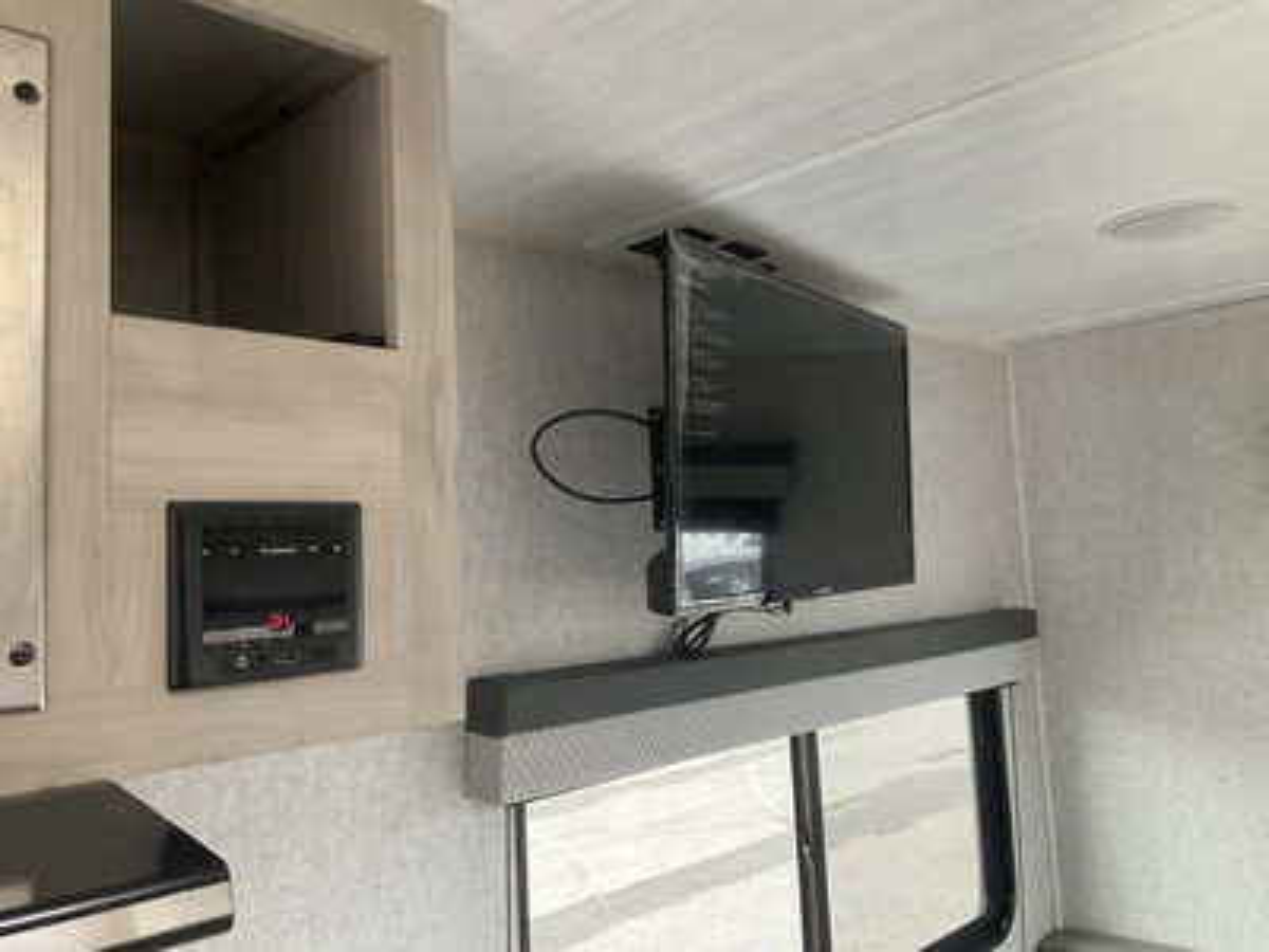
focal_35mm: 29
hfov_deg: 61.7
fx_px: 1063
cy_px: 476
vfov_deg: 48.2
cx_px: 634
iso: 125
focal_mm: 3
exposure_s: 1/60
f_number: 1.8
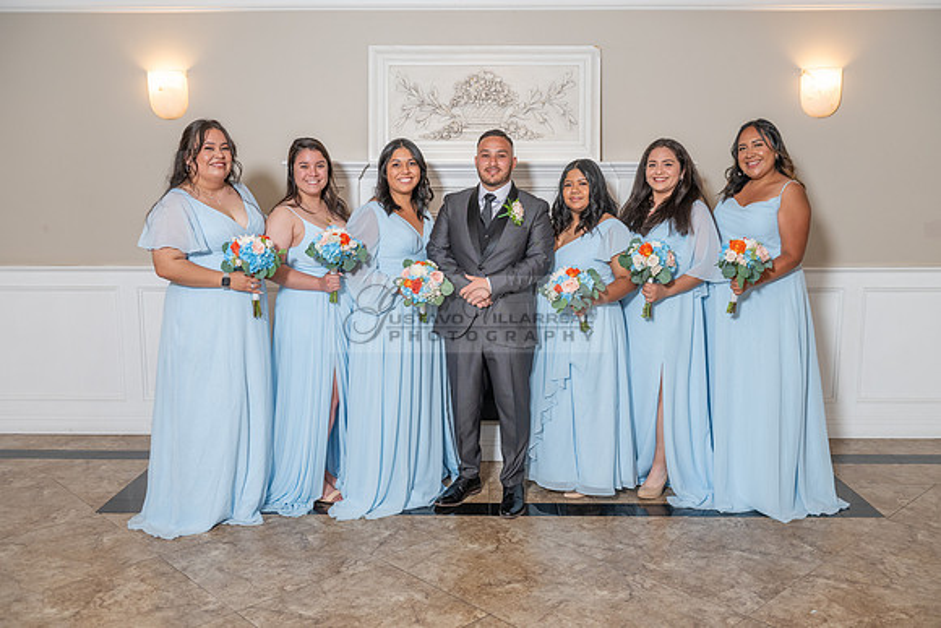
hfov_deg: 58.7
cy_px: 314
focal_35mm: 32
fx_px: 837
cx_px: 470
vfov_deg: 41.1
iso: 640
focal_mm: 32
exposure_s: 1/160
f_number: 4.5
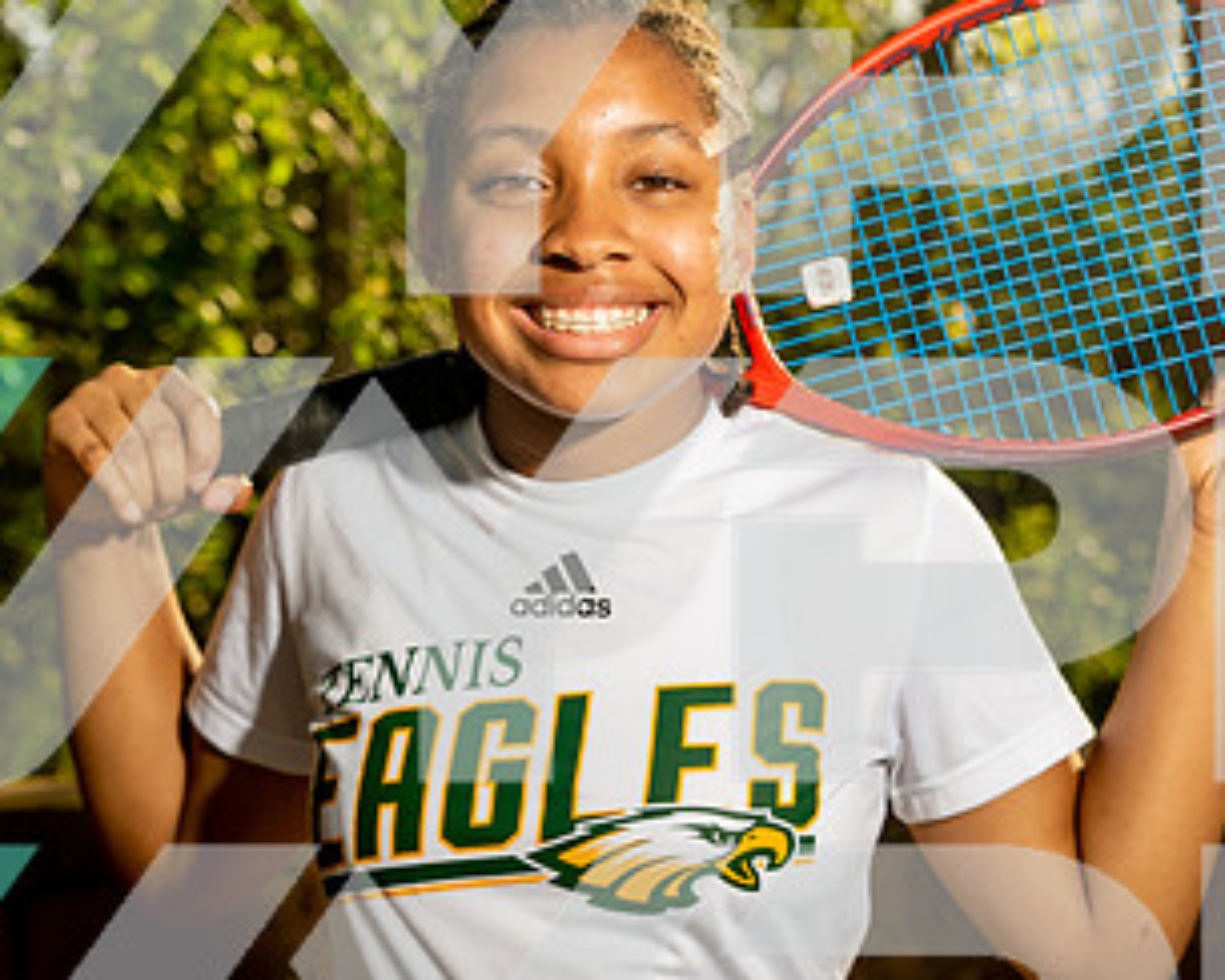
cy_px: 572
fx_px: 3299
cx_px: 655
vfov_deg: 16.9
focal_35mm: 91
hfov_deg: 21.0
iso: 125
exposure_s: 1/250
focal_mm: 51
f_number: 4.5
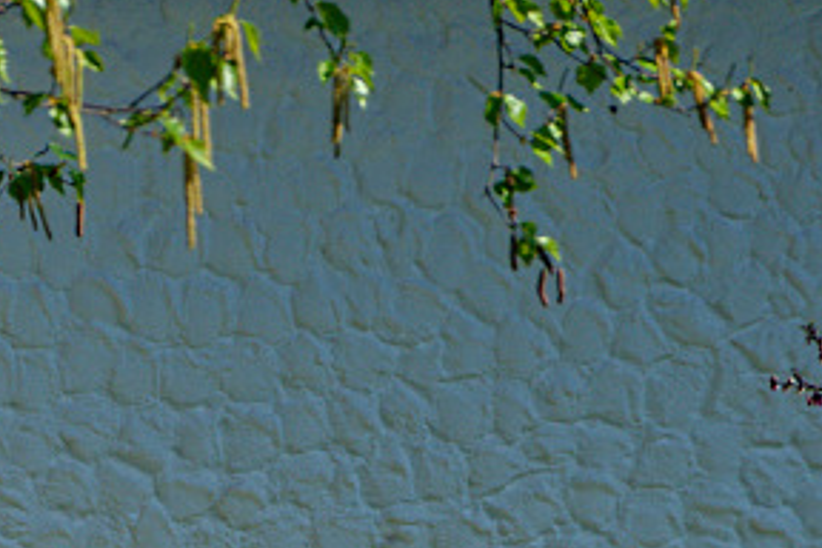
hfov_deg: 2.5
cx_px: 186
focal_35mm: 834
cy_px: 689
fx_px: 19042
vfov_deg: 1.6
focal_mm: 200
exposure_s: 1/640
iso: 250
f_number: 10
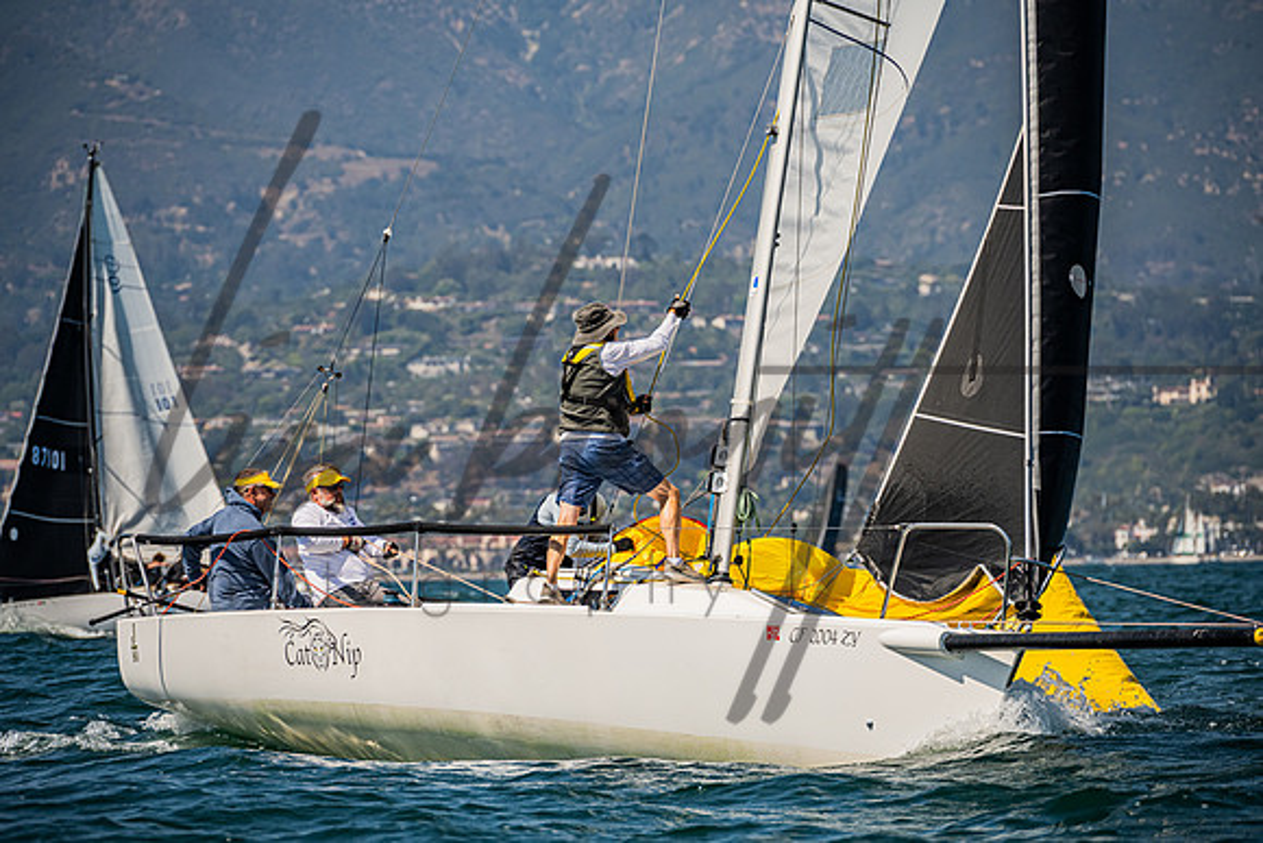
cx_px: 632
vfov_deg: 4.9
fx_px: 9825
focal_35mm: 280
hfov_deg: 7.4
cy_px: 422
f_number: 8
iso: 500
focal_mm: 280
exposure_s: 1/2000
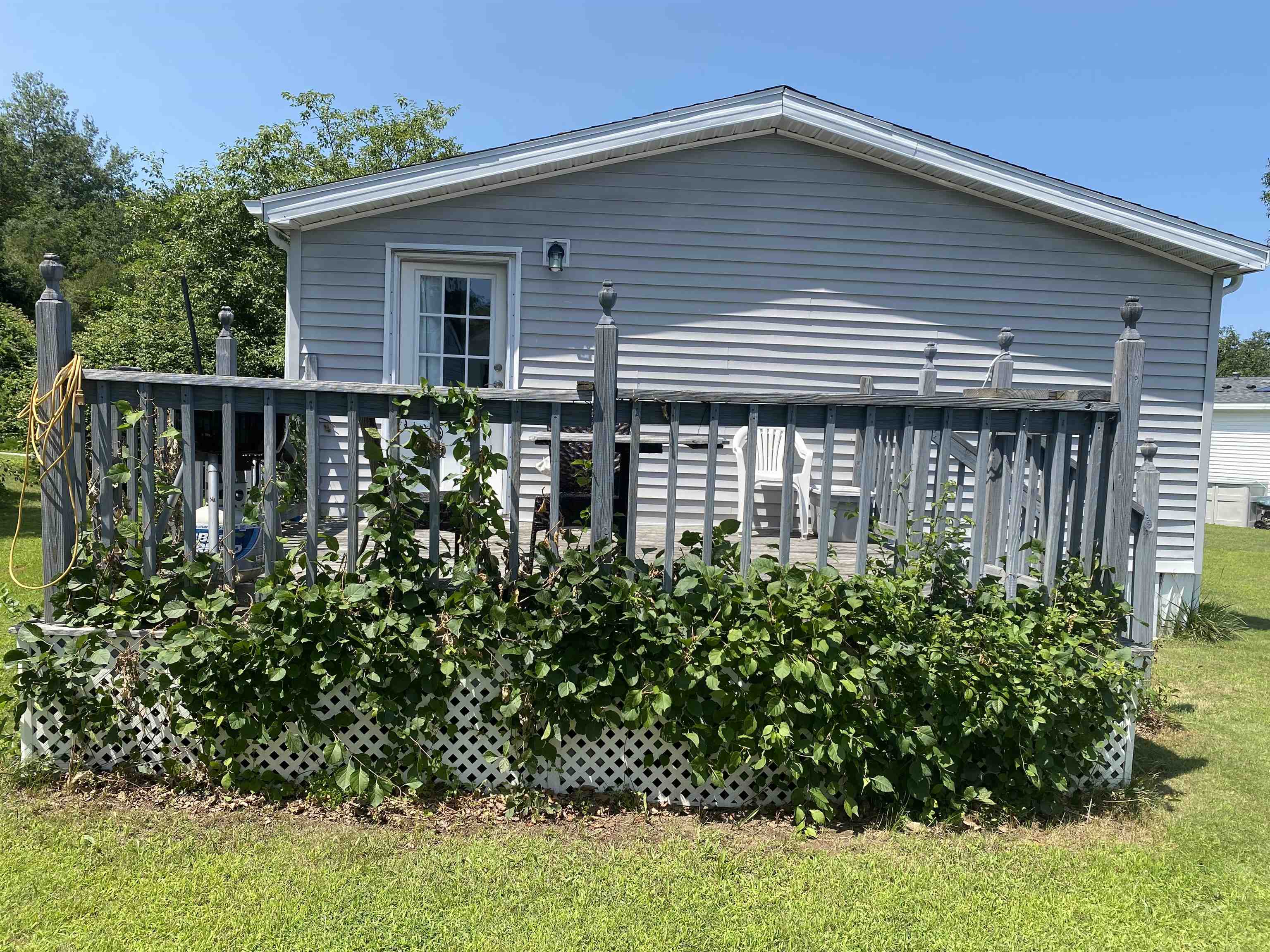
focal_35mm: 26
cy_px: 476
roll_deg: -2.3
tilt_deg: -4.2
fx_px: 954
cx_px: 635
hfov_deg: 67.3
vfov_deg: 53.1
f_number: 1.8
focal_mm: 4.25
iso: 32
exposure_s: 1/1927
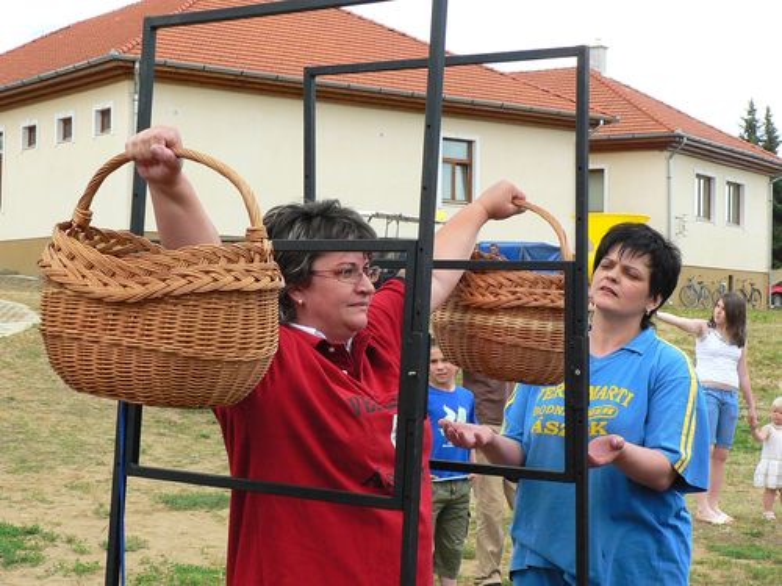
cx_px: 391
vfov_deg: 21.6
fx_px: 1536
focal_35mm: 68
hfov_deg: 28.6
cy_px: 293
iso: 200
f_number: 4.5
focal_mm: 11.6
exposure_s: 1/500
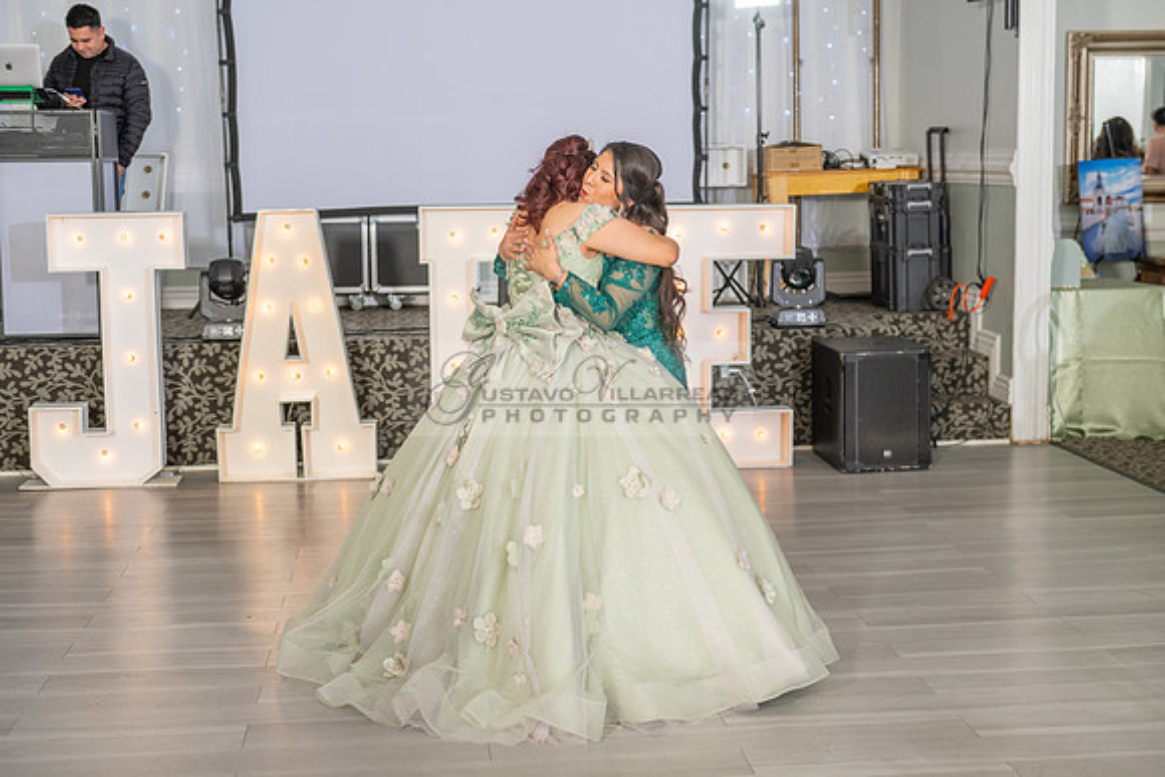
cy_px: 388
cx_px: 582
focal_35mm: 52
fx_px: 1683
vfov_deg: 26.0
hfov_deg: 38.2
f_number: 3.5
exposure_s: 1/160
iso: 500
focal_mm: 52
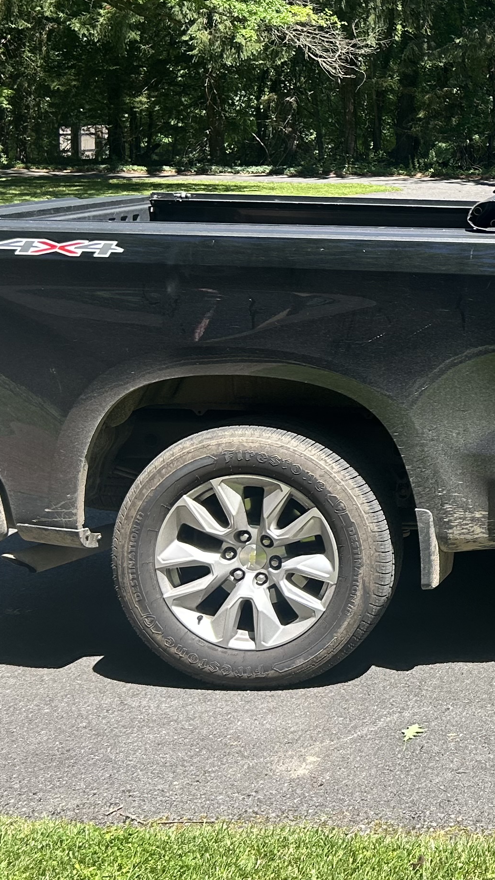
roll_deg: -0.3
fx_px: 1447
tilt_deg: -8.7
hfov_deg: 17.2
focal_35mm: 62
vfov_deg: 33.6
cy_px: 308
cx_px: 784
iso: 50
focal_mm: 5.7
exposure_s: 1/932
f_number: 1.5
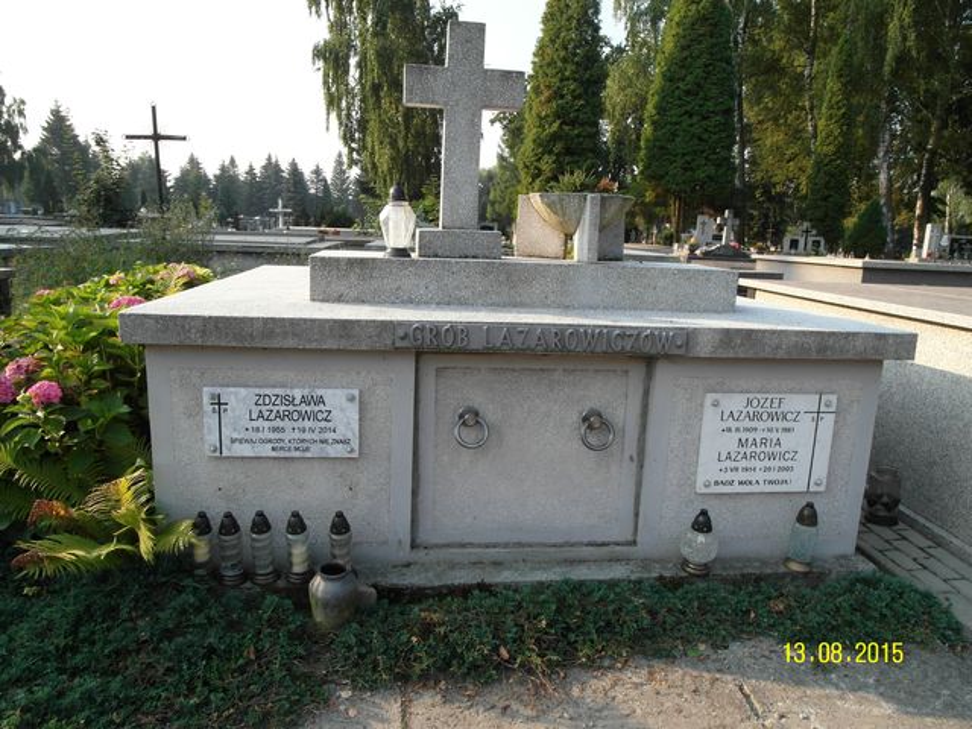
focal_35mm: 30
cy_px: 364
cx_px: 486
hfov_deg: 60.0
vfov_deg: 46.8
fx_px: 842
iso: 80
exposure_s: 1/250
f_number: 3.9
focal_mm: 6.5
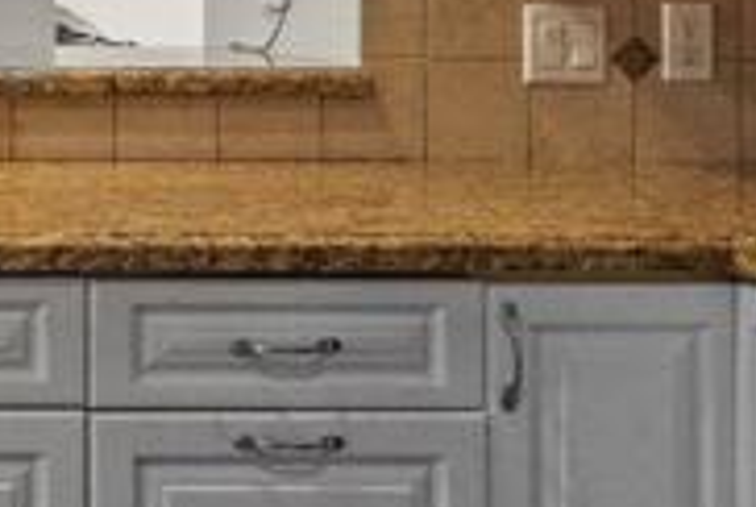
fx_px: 1893
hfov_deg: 16.8
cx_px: -768
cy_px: -104
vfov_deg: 14.7
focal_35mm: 90
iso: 2000
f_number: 8
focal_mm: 16
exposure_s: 1/6
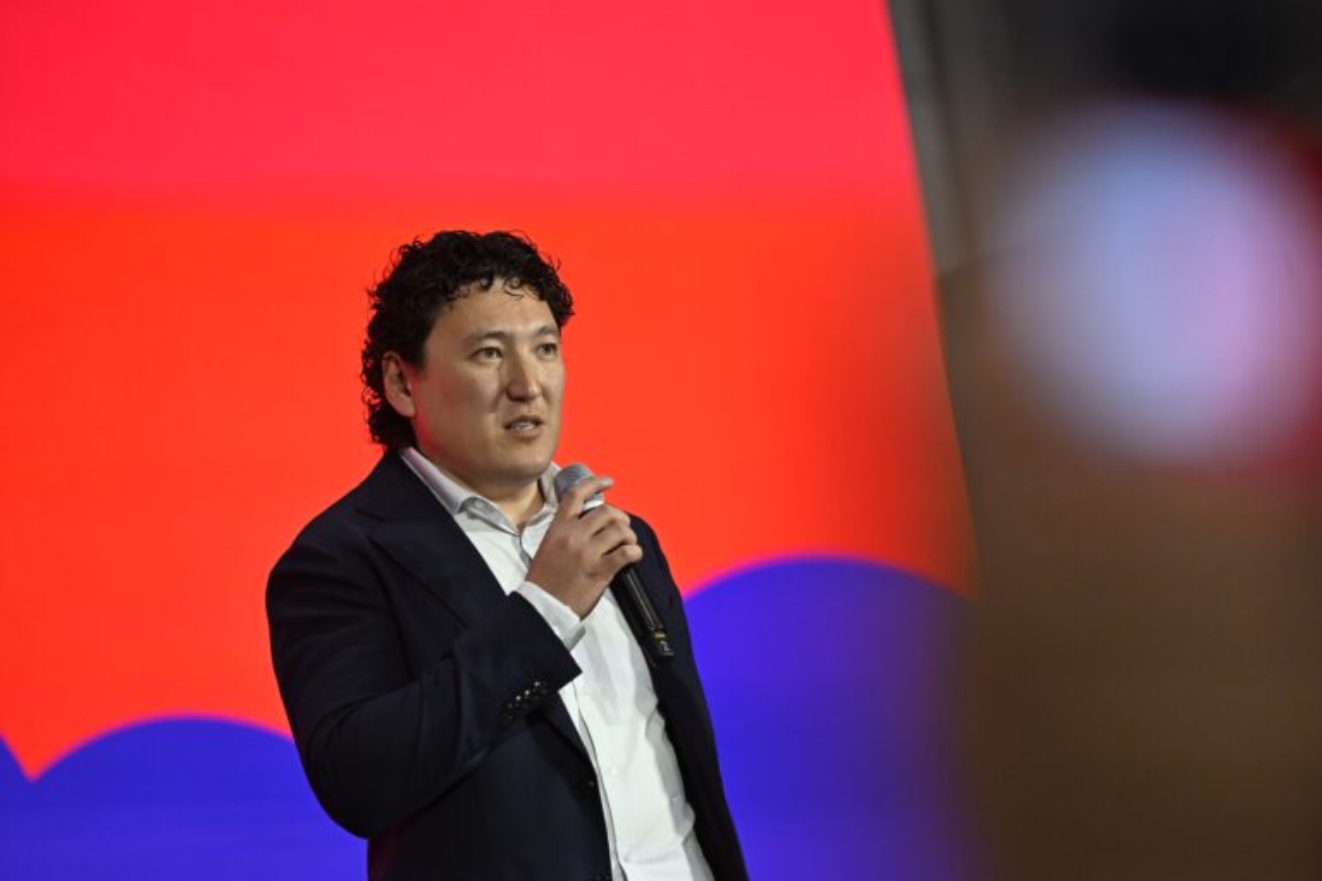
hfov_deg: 12.1
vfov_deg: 8.1
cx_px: 661
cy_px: 440
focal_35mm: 170
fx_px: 6242
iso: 3200
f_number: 2.8
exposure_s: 1/640
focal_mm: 170
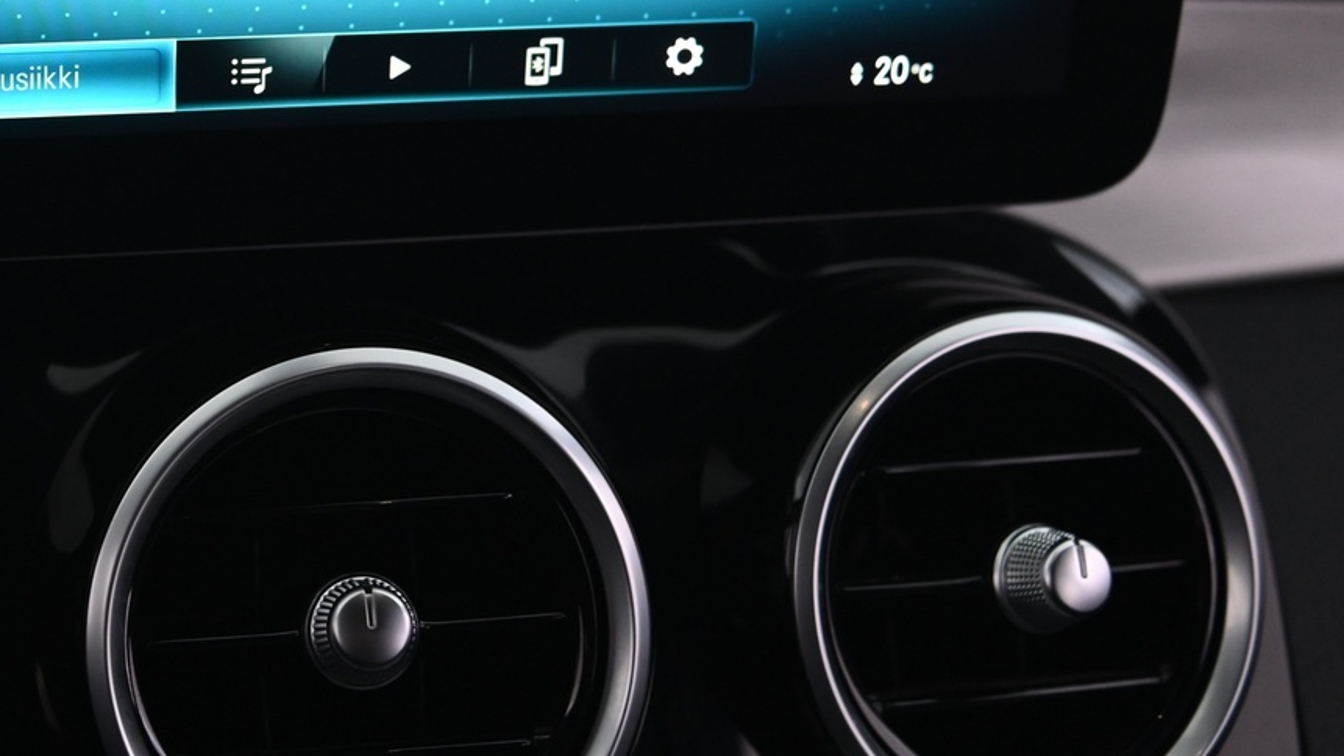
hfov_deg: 27.5
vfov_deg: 16.0
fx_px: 2672
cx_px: 201
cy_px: 150
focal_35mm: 75
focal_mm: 38
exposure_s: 1/30
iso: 2000
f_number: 4
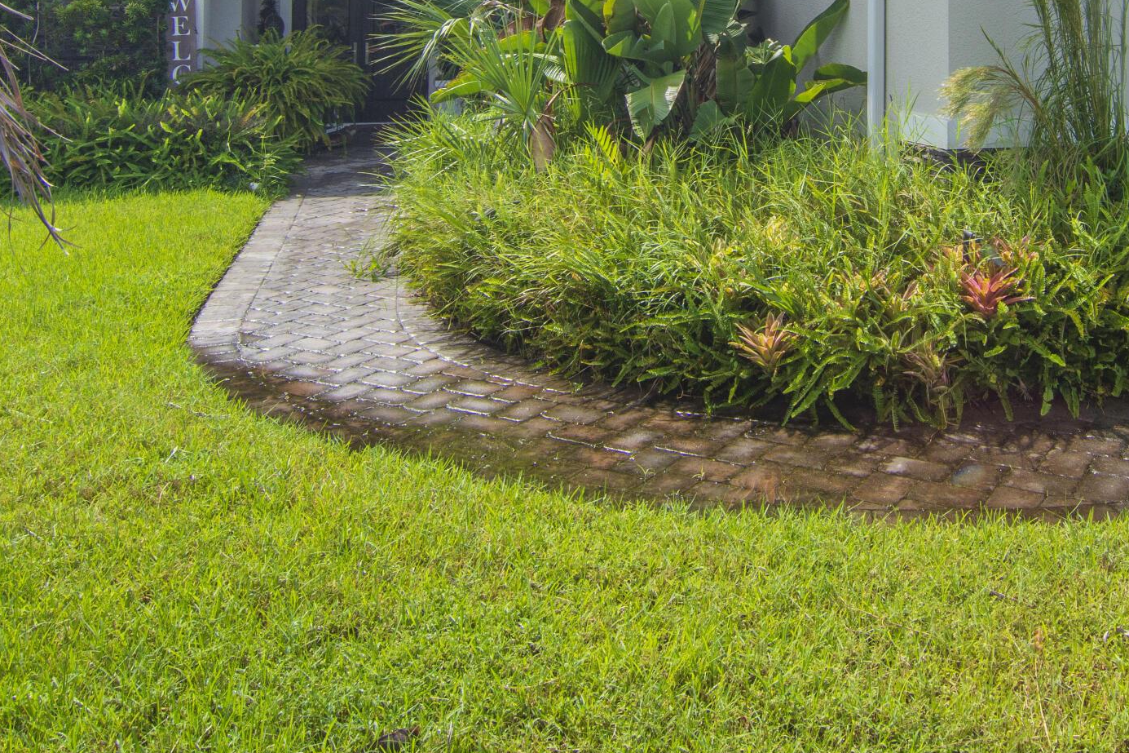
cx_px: 752
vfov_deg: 24.5
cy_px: -42
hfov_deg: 37.8
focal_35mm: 52
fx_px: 1630
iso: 100
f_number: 9
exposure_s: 1/250
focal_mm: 16
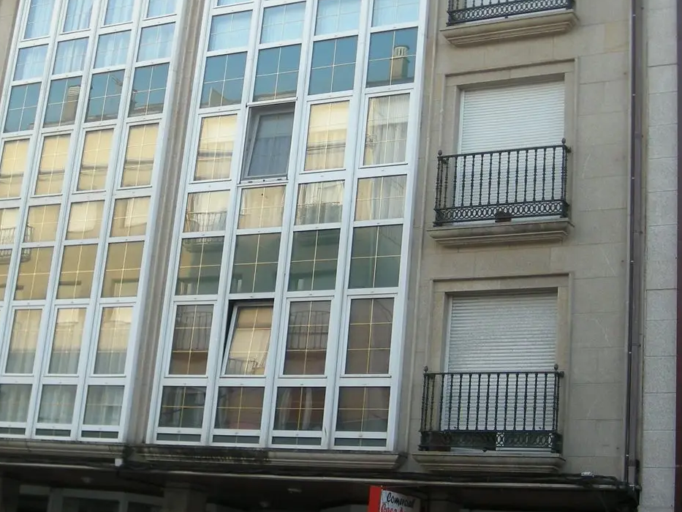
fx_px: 1241
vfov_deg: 23.3
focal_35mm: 63
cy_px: 206
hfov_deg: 30.7
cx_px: 299
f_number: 2.8
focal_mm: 5.7
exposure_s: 1/132
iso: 50
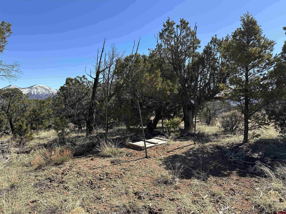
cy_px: 107
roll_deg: +0.3
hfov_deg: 71.6
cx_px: 143
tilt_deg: -3.0
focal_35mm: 24
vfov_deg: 56.8
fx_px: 198
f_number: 1.78
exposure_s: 1/3155
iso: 80
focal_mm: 6.86
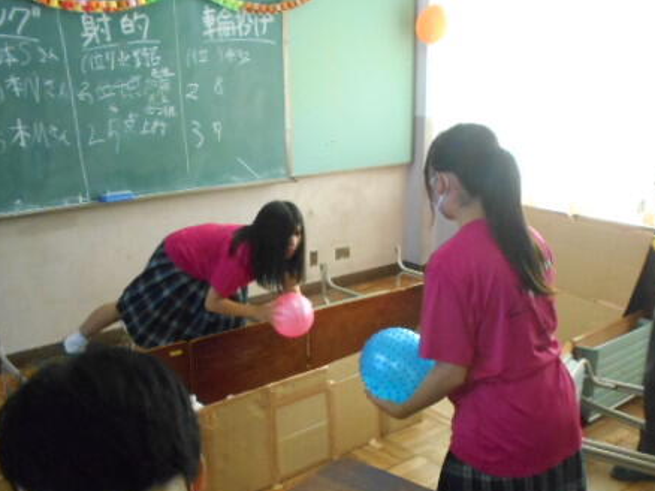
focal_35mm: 38
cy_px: 322
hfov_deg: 48.9
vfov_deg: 37.3
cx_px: 366
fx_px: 719
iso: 800
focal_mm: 4.6
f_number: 3.2
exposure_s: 1/125
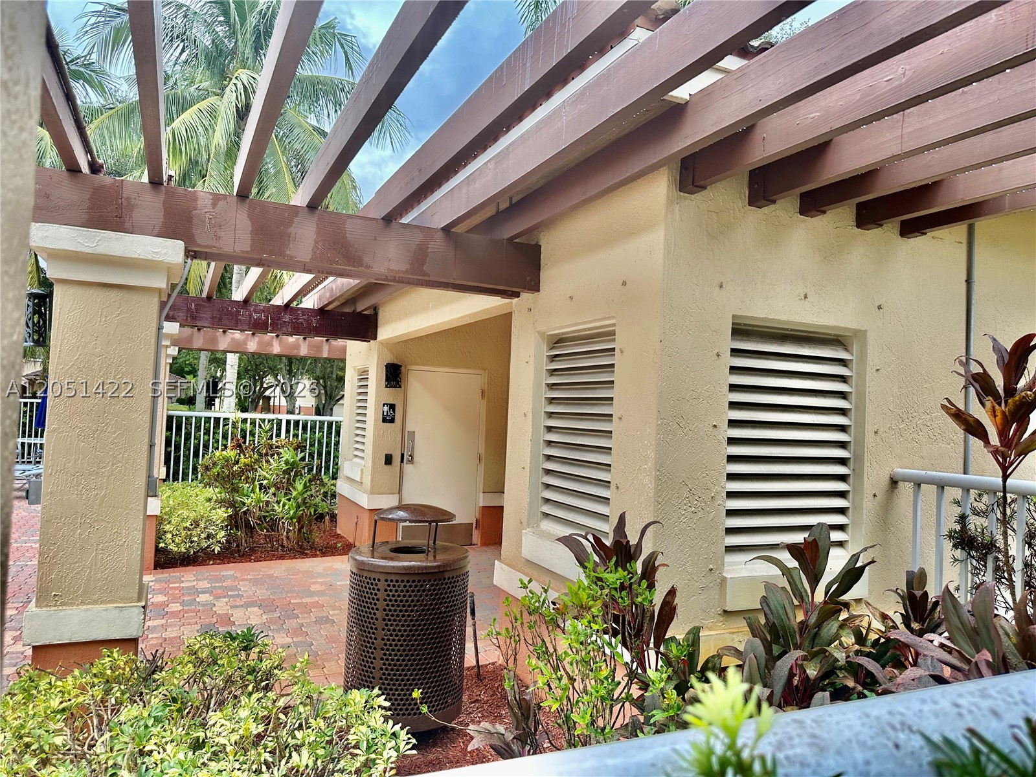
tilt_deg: +2.8
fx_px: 718
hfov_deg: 71.6
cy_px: 388
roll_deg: -2.6
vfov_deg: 56.8
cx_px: 518
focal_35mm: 24
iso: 80
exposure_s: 1/426
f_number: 1.78
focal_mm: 6.86
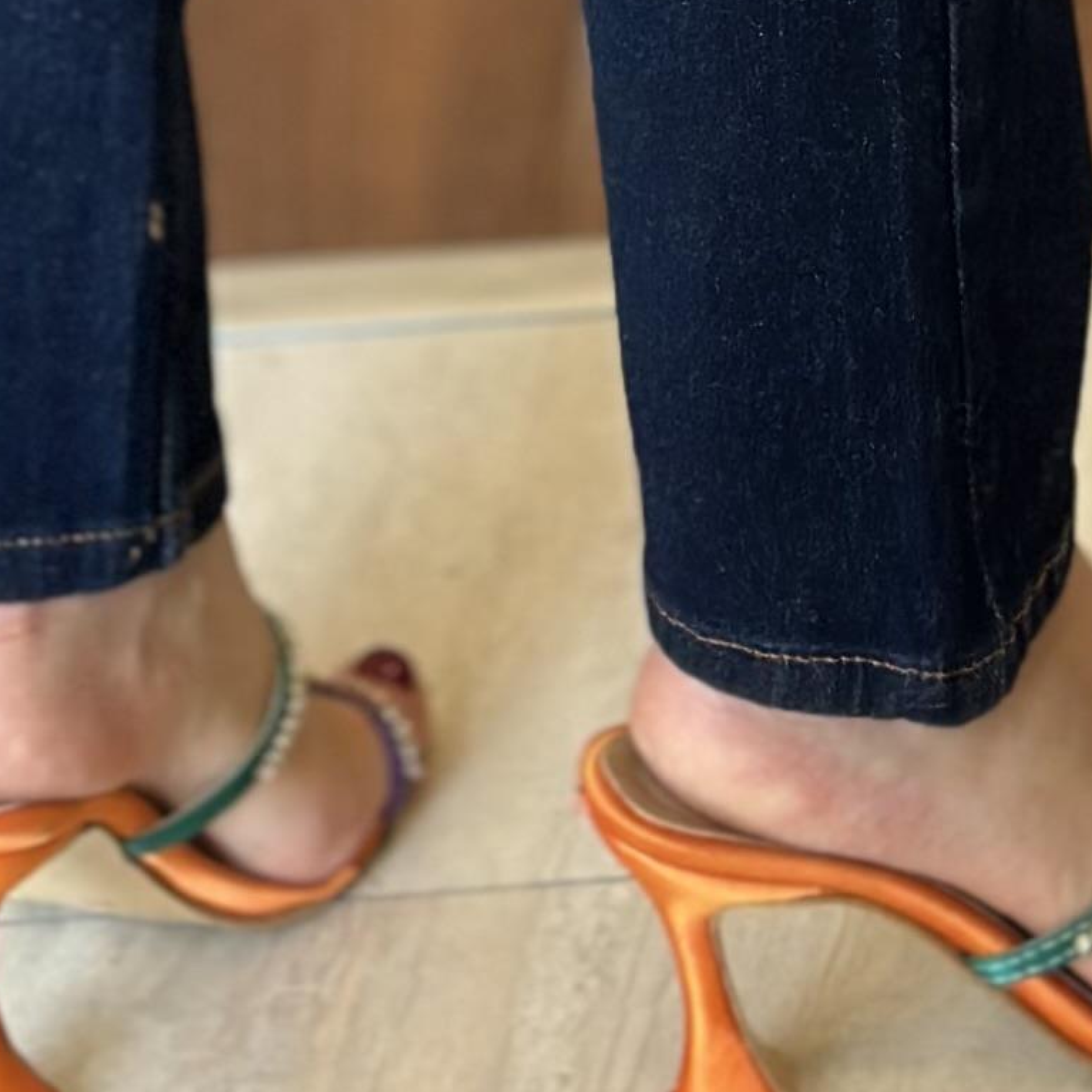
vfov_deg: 7.3
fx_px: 7959
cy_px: -1704
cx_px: 544
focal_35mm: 223
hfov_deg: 7.8
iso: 100
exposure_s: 1/121
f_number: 1.78
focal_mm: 6.86
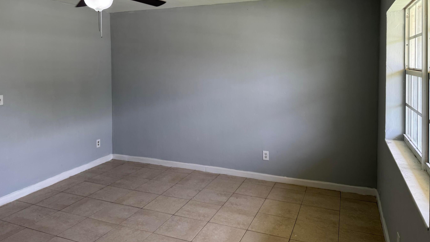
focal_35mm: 28
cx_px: 202
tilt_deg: -2.5
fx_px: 319
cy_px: 75
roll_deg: +0.2
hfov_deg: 67.9
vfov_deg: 40.8
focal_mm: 6.76
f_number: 1.78
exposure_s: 1/120
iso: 80
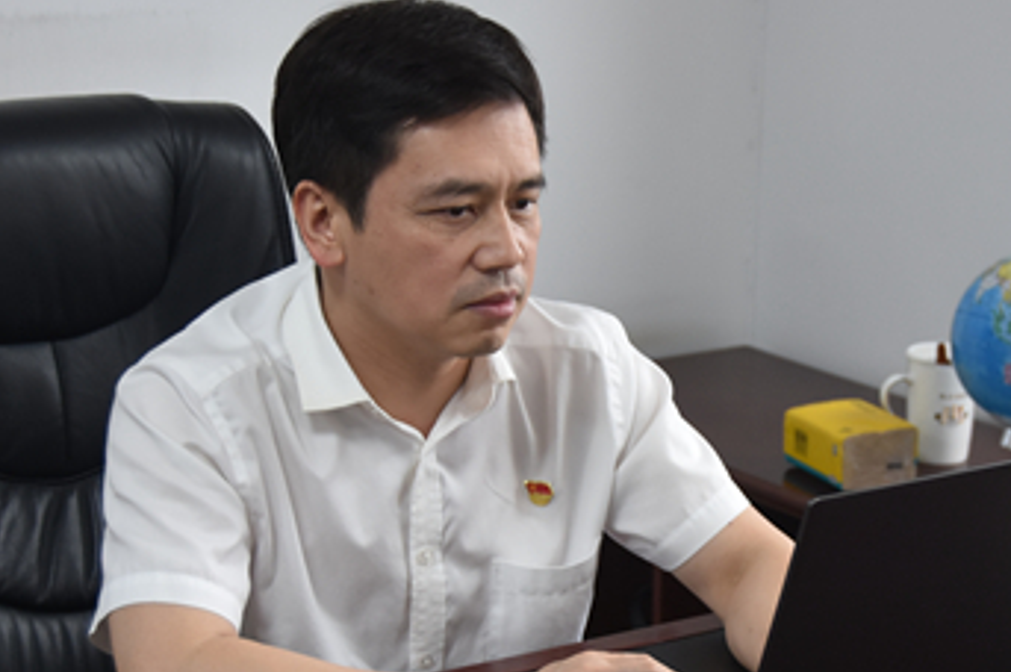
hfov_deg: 22.3
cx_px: 657
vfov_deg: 14.9
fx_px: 2553
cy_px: 544
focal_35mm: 91
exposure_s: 1/50
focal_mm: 32
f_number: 4.5
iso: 640
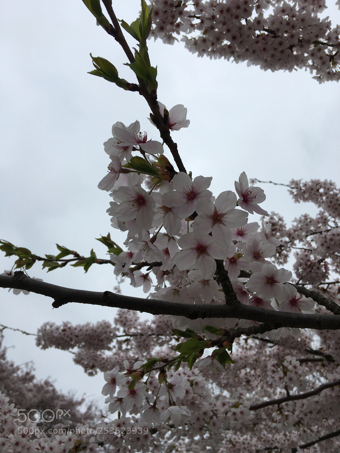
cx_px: 170
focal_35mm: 29
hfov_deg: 48.2
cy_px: 226
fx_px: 380
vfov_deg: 61.7
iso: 25
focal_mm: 4.15
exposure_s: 1/1374
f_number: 2.2
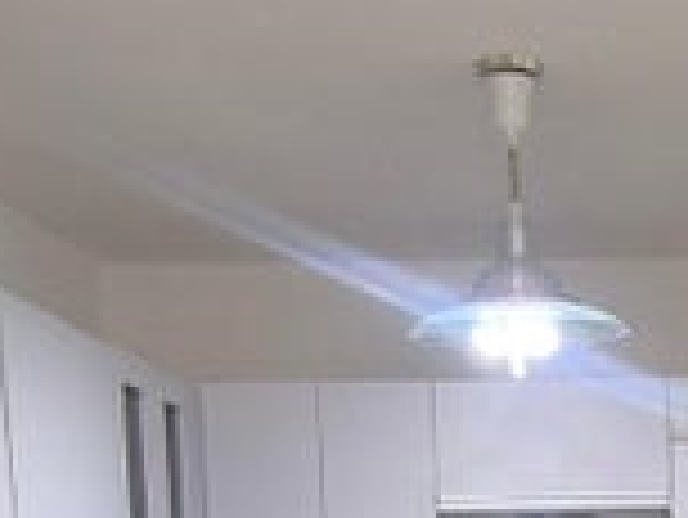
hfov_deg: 27.3
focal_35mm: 67
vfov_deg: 19.5
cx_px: 688
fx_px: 1333
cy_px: 748
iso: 160
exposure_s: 1/50
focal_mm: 1.65
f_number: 2.2
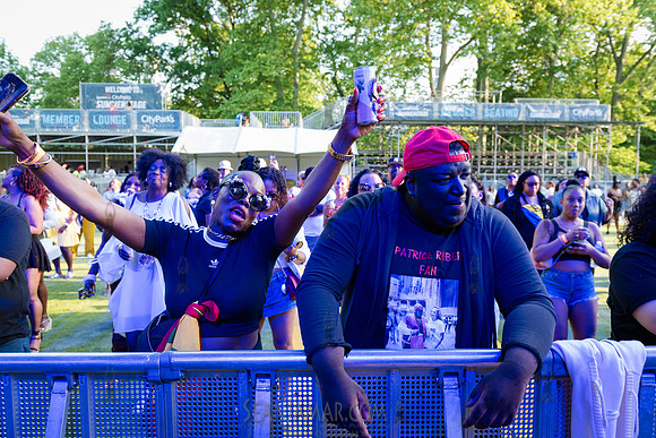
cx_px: 338
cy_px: 219
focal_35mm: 28
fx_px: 519
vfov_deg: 45.7
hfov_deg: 64.5
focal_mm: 27
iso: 1000
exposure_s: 1/250
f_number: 3.5
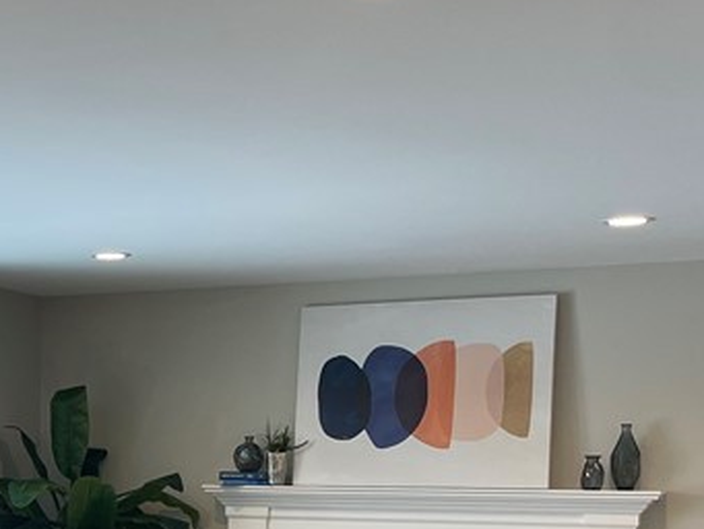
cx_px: -54
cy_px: 543
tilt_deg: -2.6
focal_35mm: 78
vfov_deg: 18.4
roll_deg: -0.1
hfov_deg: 23.6
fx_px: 1587
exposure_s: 1/120
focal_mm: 4.2
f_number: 1.6
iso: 64
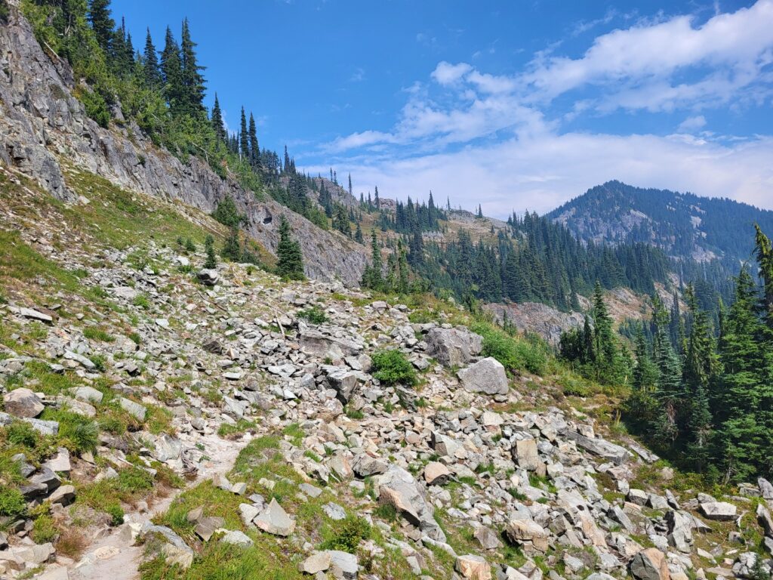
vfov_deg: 53.1
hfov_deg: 67.3
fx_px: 581
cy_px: 290
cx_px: 386
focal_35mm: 26
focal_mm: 5.4
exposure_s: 1/2500
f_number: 1.8
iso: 40
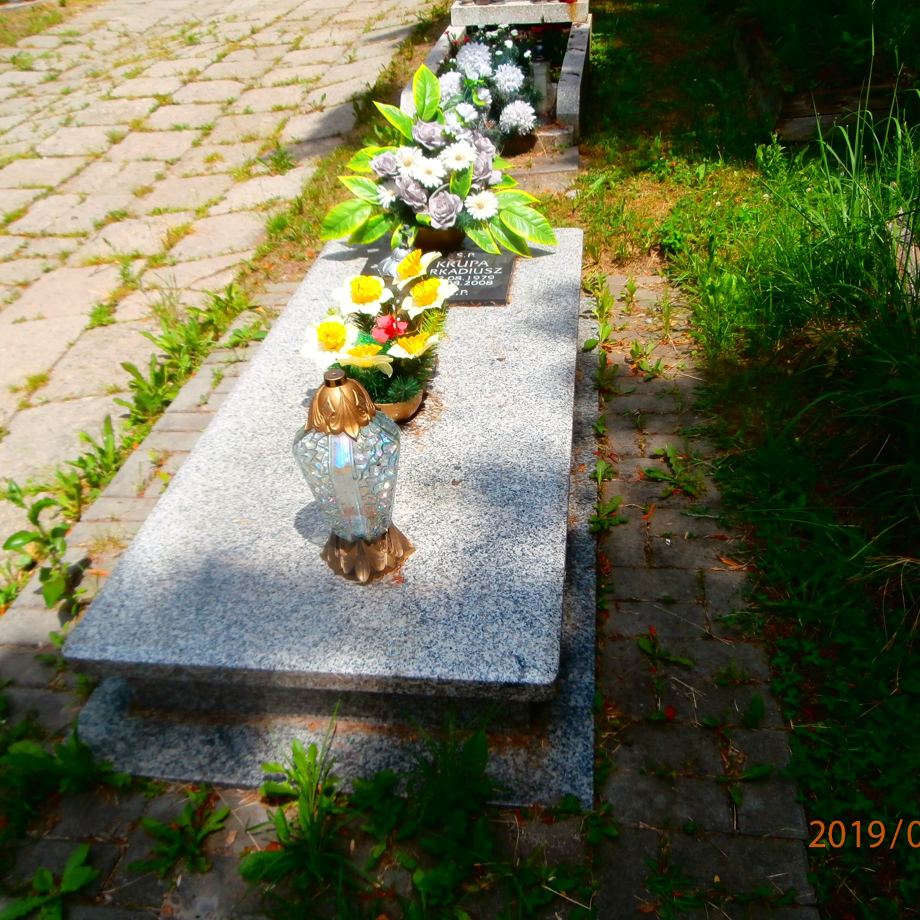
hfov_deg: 55.6
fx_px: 872
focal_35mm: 29
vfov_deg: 55.6
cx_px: 447
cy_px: 461
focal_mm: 4.2
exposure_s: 1/1000
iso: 100
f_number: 3
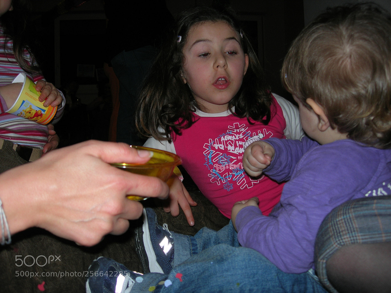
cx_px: 196
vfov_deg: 37.7
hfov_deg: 49.0
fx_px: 429
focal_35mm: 38
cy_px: 146
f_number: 2.8
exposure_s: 1/60.1
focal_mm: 7.8
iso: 64
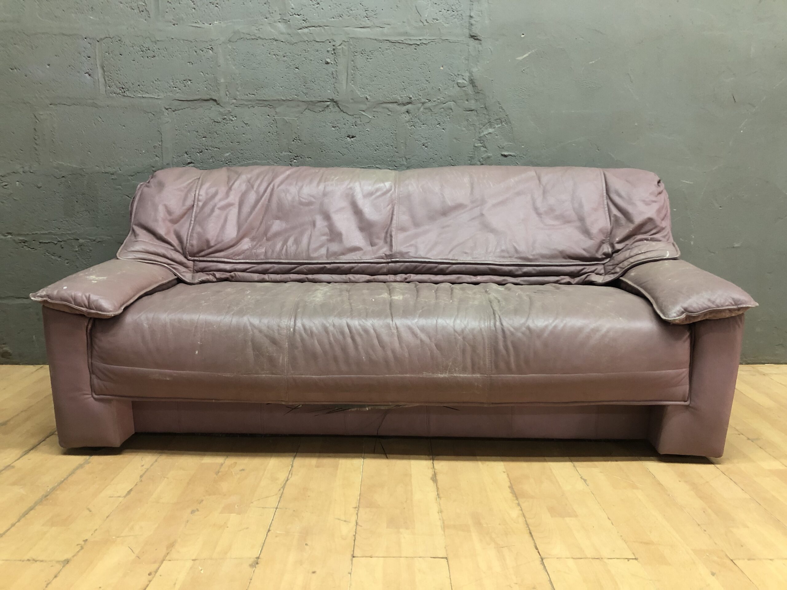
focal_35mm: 28
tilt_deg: -9.7
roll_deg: -1.3
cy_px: 295
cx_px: 394
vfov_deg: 49.7
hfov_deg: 63.4
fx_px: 637
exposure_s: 1/17
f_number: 1.8
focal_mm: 3.99
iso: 100
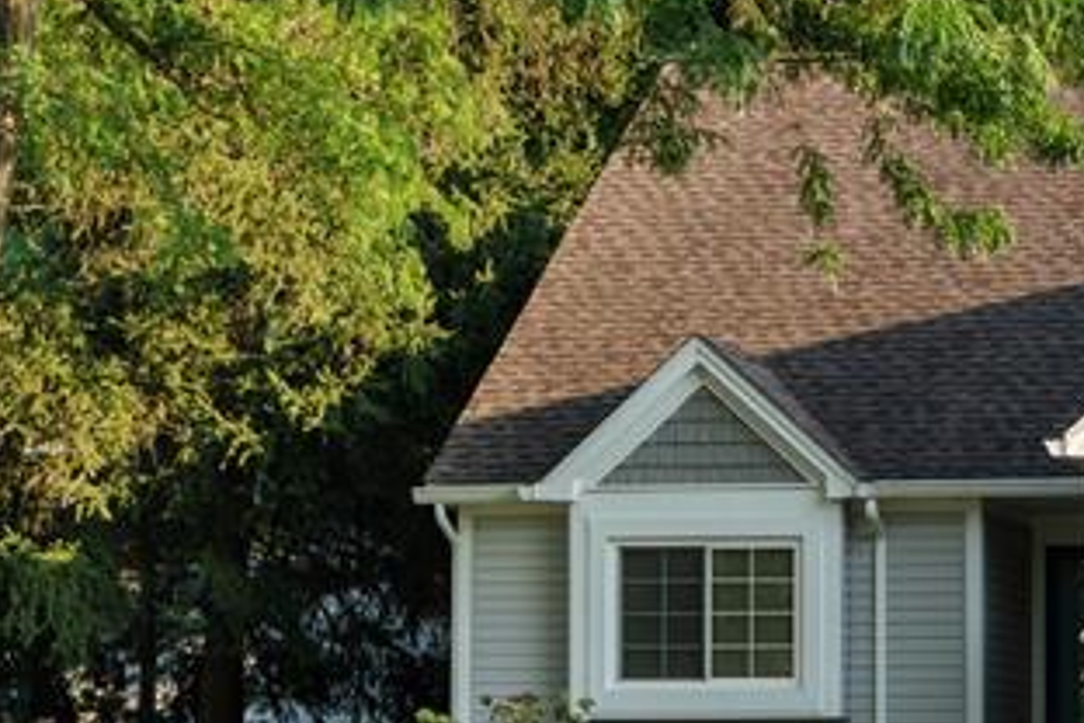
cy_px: 744
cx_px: 1213
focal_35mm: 115
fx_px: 3463
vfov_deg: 11.8
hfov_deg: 17.2
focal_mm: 35
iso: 100
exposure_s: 1/13
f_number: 8
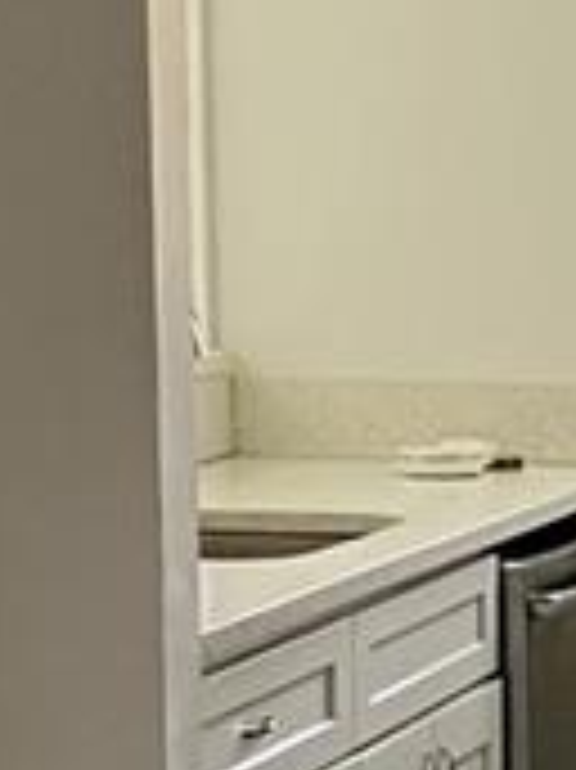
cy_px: 747
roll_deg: +0.4
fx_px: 4376
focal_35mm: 197
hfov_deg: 7.4
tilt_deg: -7.6
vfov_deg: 10.0
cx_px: 774
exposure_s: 1/60
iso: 320
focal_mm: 3.99
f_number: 1.8
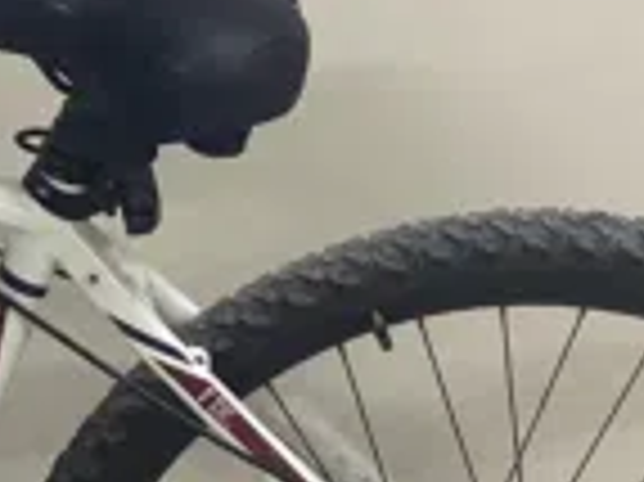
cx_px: -342
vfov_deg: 6.3
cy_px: 631
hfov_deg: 8.3
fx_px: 4331
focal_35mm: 233
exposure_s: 1/25
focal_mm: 6
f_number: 2
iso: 640
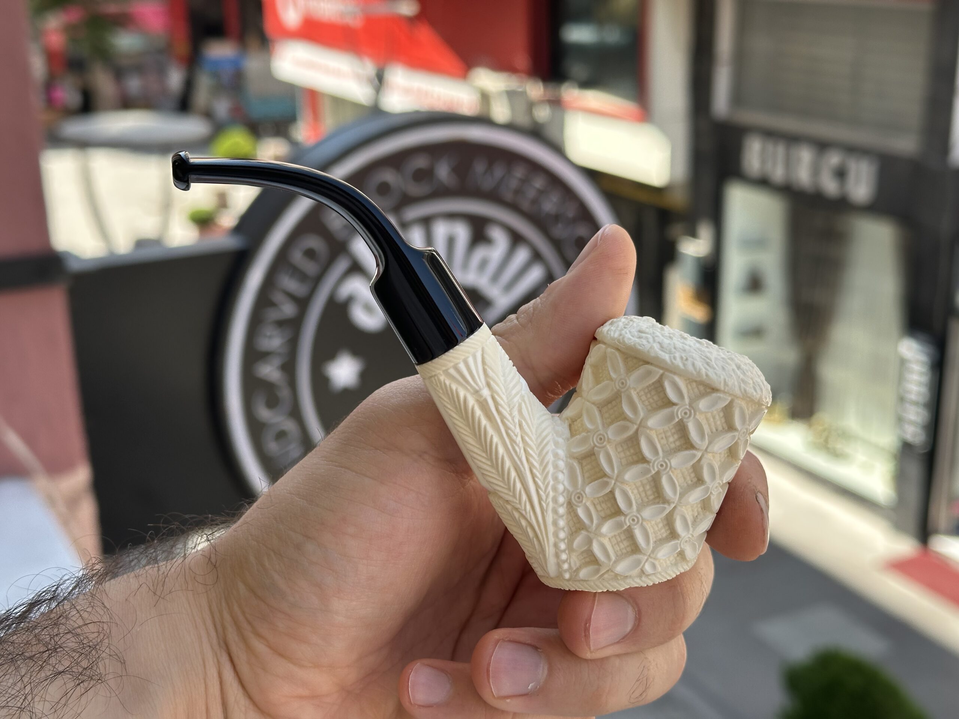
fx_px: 1330
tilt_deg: -18.5
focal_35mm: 48
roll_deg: +1.1
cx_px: 480
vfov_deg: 30.3
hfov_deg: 39.7
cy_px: 360
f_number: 1.78
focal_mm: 6.86
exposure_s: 1/676
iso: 64
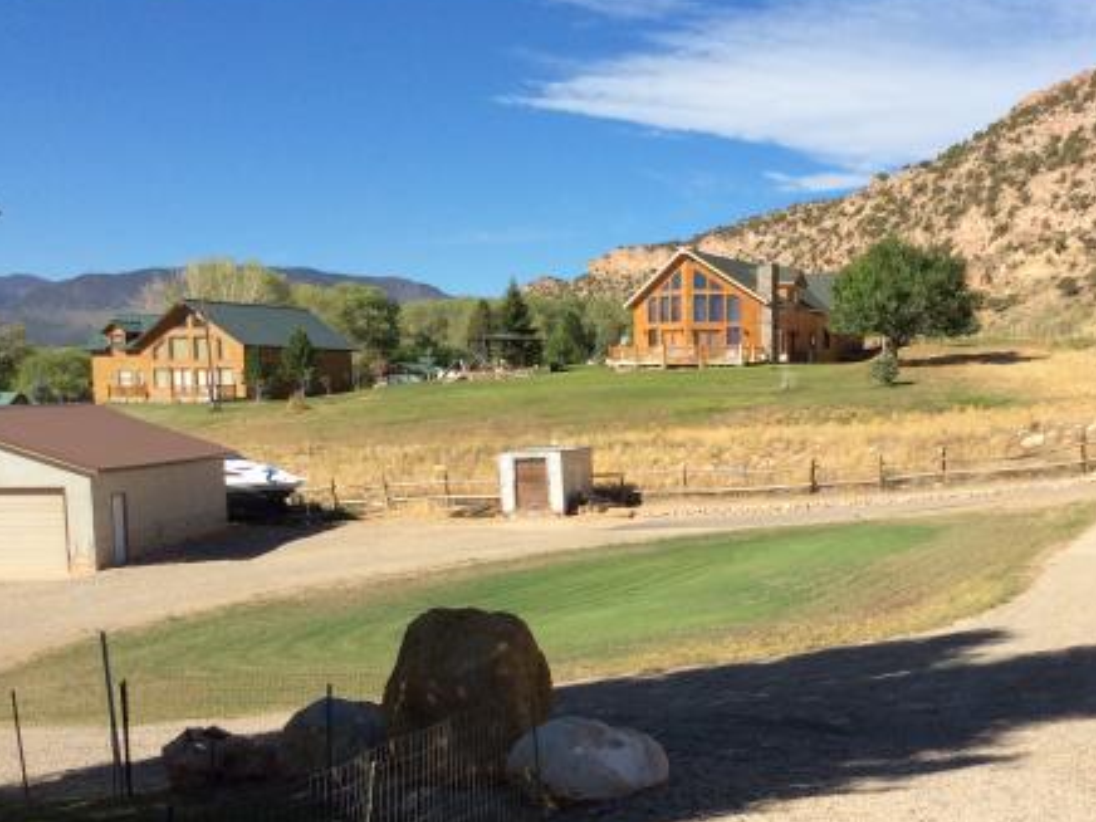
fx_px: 1488
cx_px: 709
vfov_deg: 30.6
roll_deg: +1.3
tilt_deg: -7.0
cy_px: 566
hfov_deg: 40.1
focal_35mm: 47
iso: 32
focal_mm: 3.3
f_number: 2.4
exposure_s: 1/1395
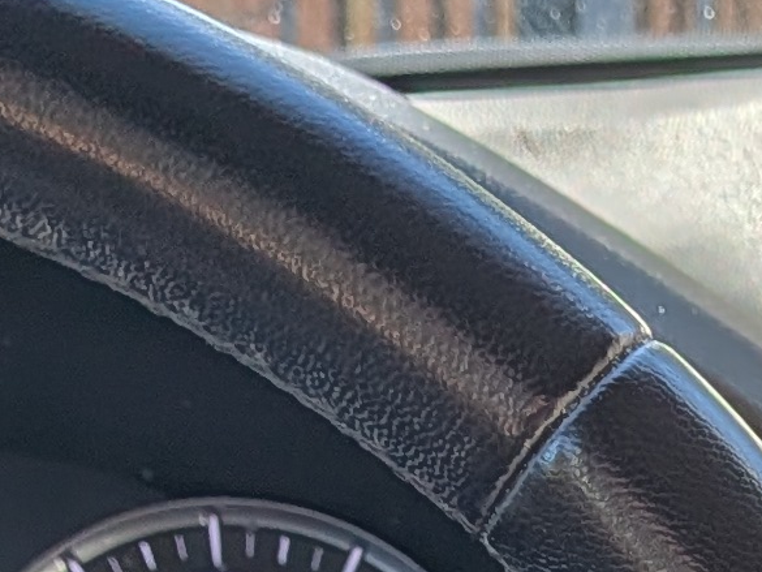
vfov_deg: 8.5
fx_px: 3611
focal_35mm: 164
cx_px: 834
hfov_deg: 11.9
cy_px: 1234
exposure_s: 1/3509
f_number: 1.7
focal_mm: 4.53
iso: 27
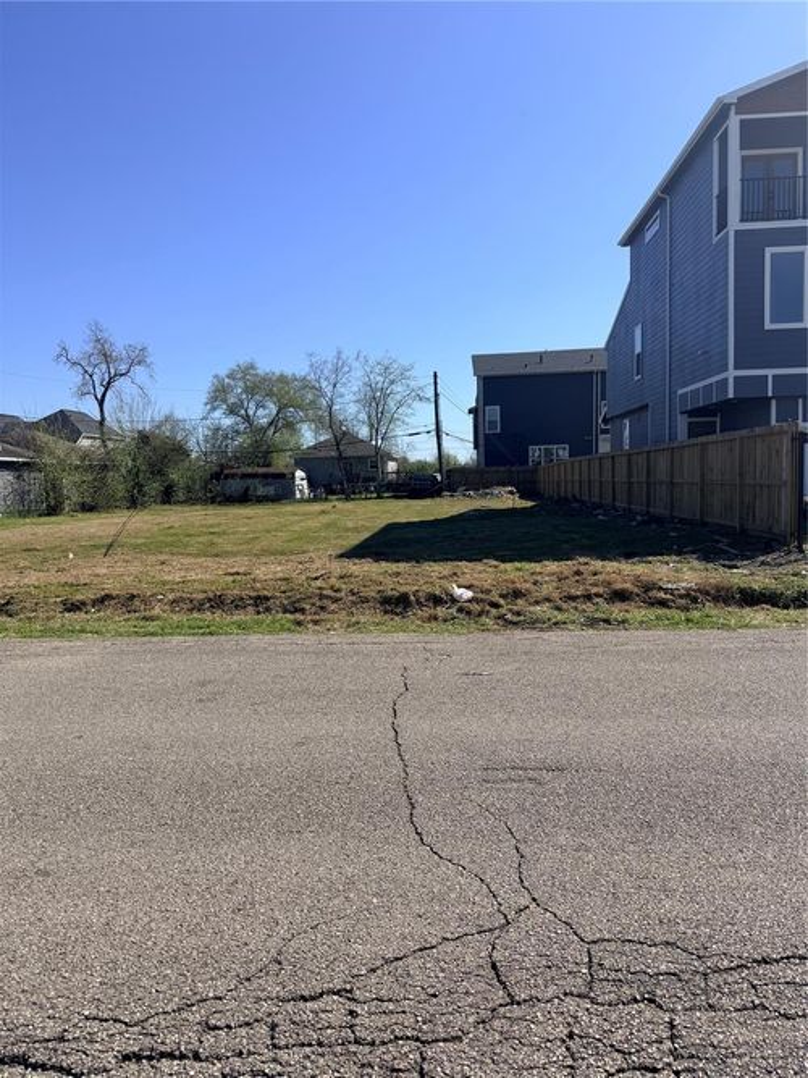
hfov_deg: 56.8
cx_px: 404
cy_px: 539
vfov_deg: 71.6
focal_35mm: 24
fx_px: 747
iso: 80
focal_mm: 6.76
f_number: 1.78
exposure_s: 1/6173
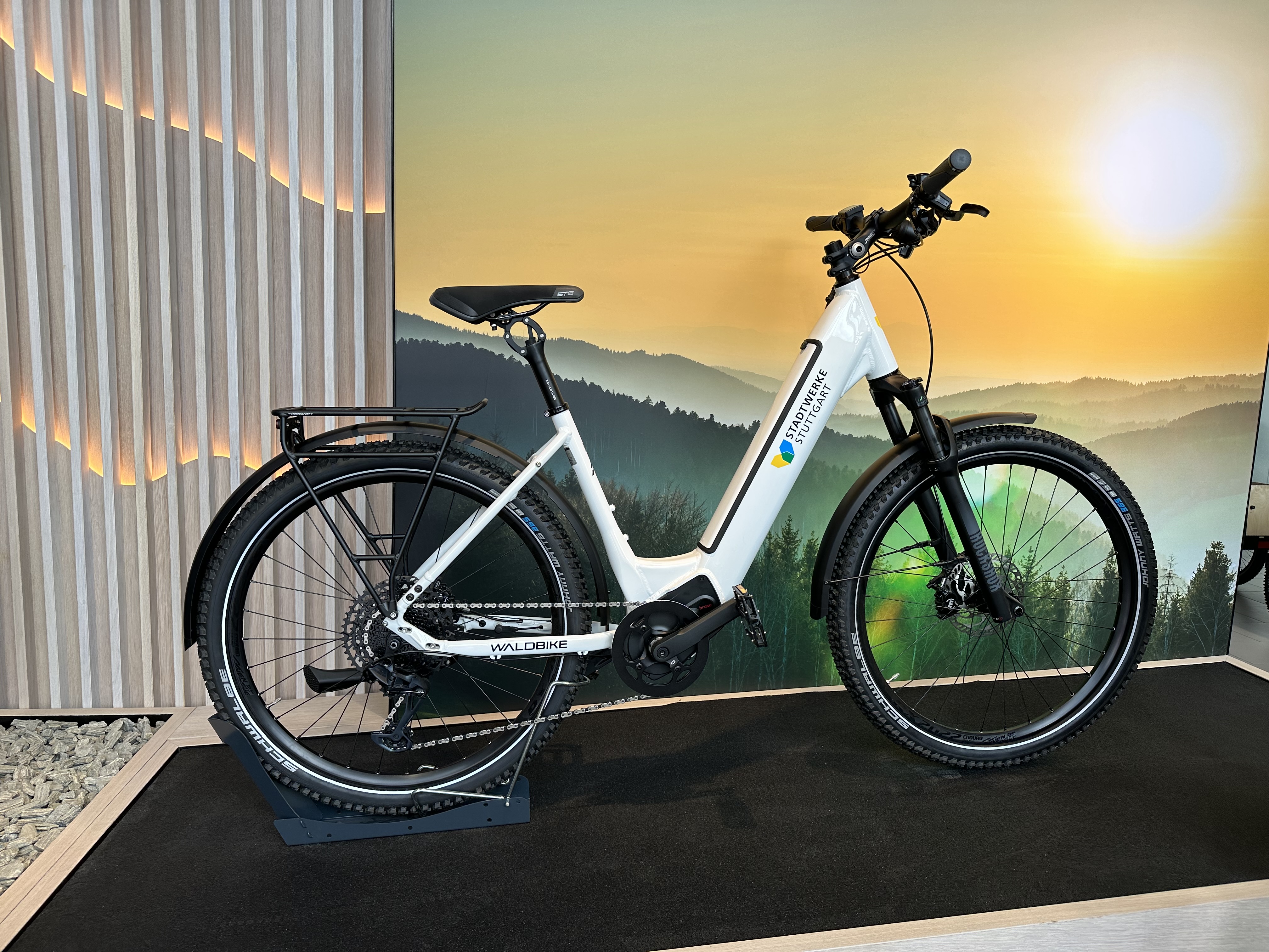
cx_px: 634
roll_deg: -1.9
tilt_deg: -8.4
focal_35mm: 24
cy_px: 476
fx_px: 880
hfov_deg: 71.6
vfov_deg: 56.8
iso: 80
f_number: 1.78
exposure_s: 1/426
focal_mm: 6.86
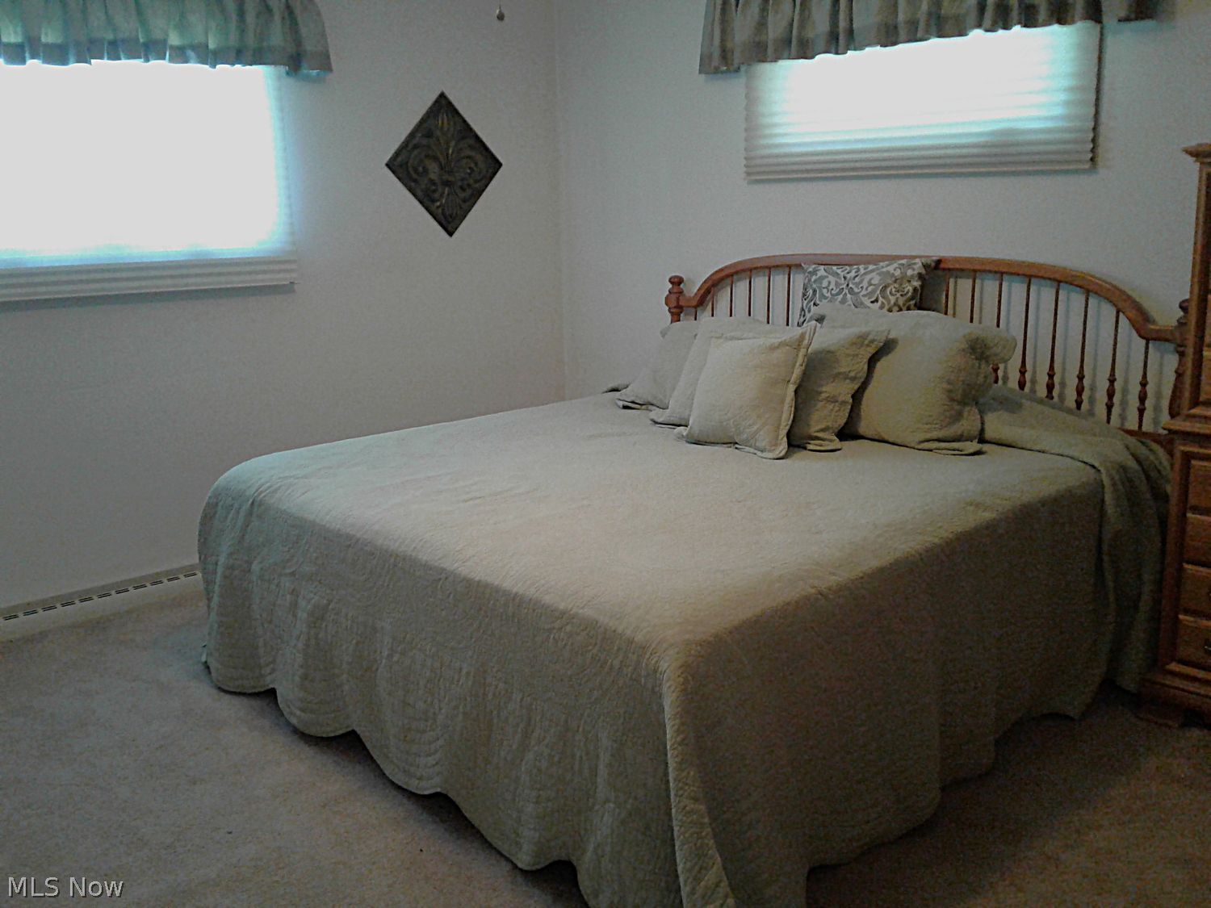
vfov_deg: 42.9
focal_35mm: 33
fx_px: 1154
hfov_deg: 55.4
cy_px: 454
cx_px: 606
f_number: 2.2
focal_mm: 3.3
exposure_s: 1/12
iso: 100
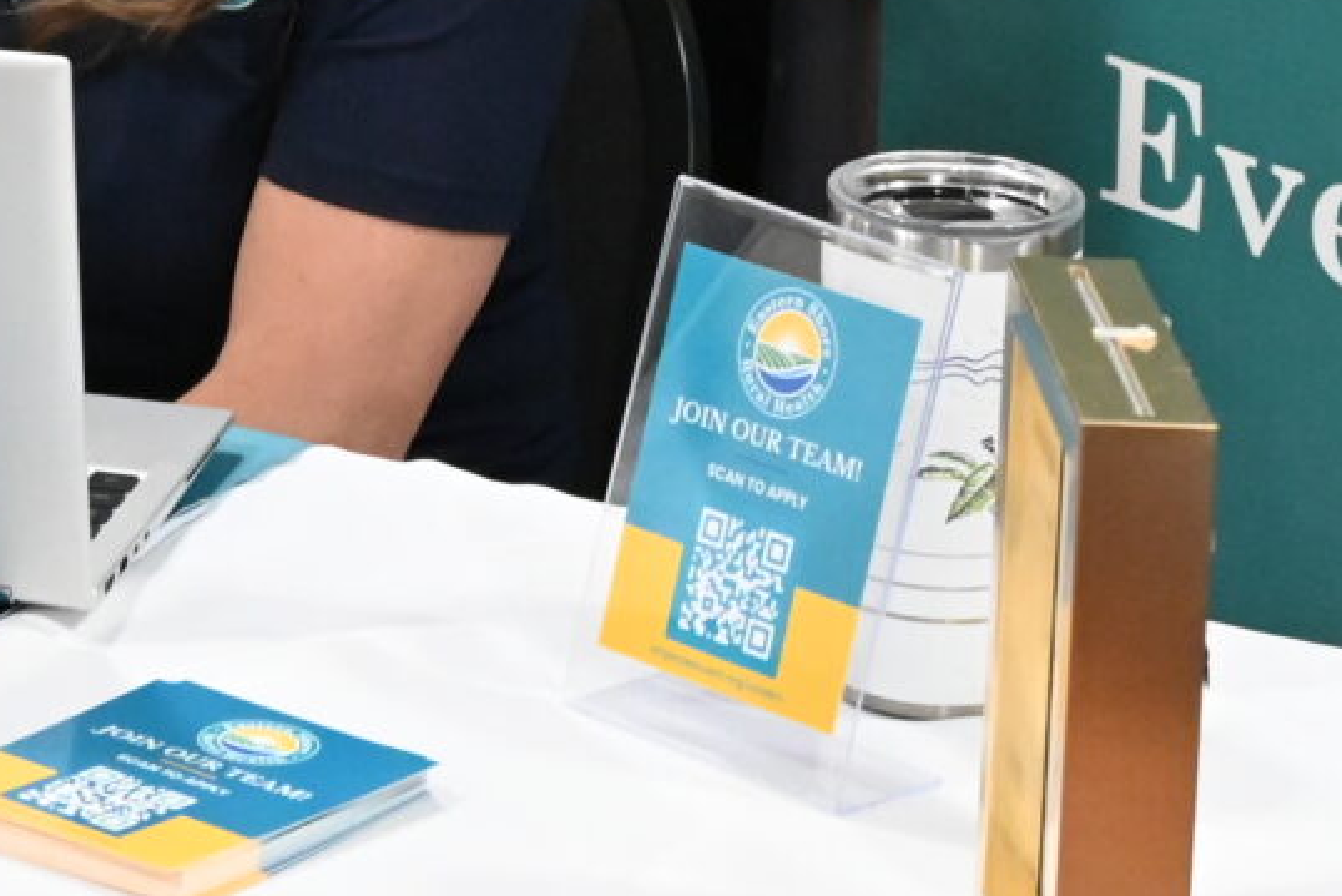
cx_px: 87
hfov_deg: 10.5
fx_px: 7271
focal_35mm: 195
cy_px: -807
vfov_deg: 6.8
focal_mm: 41
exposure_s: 1/60
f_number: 5
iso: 10000
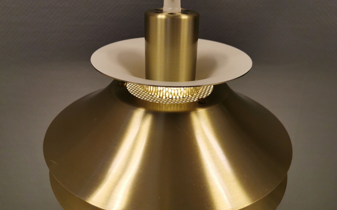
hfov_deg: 64.6
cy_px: 88
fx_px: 266
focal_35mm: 29
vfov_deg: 43.0
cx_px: 169
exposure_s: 1/100
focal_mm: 5.56
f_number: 1.6
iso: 64
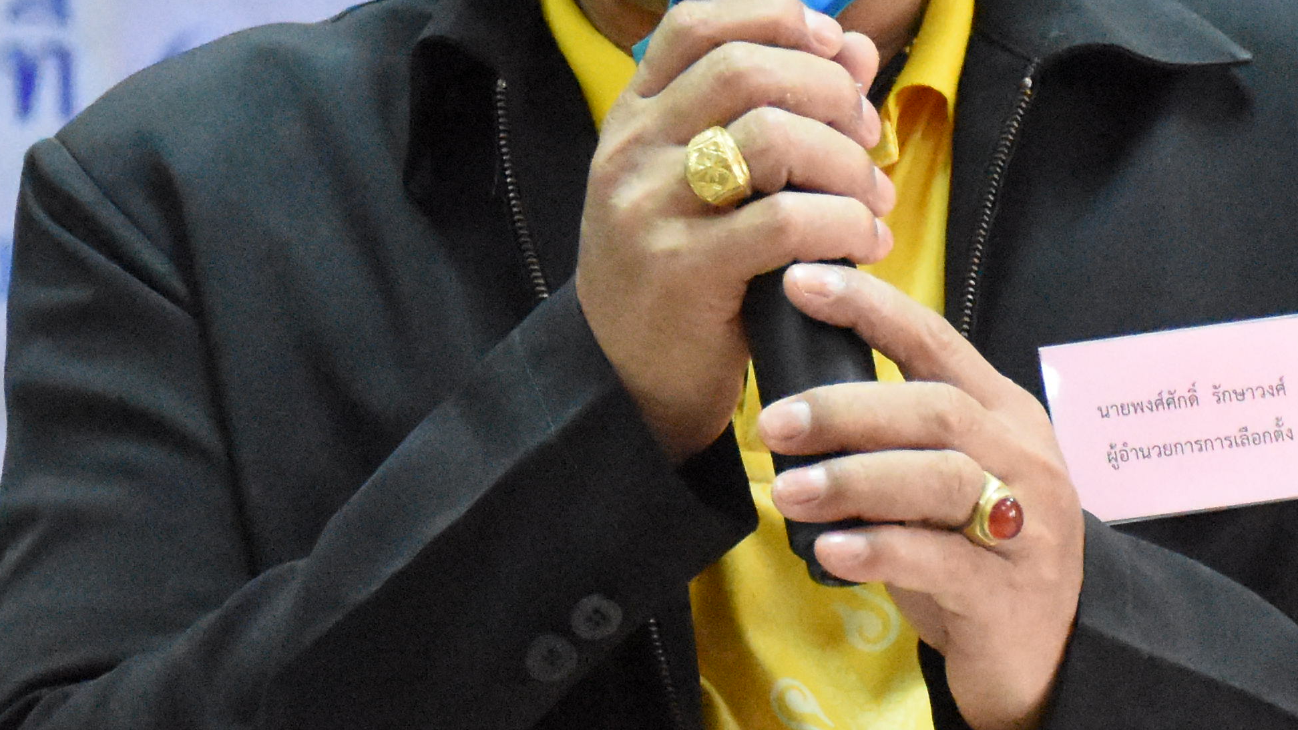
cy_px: -23
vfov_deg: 4.2
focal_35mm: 291
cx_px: 630
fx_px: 10014
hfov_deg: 7.4
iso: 12800
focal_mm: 60
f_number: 5.6
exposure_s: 1/250
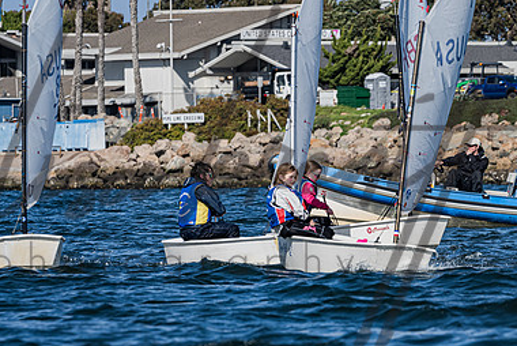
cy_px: 160
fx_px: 6094
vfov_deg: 3.2
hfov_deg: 4.9
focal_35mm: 424
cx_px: 287
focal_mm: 270
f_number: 9
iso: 320
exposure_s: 1/1250
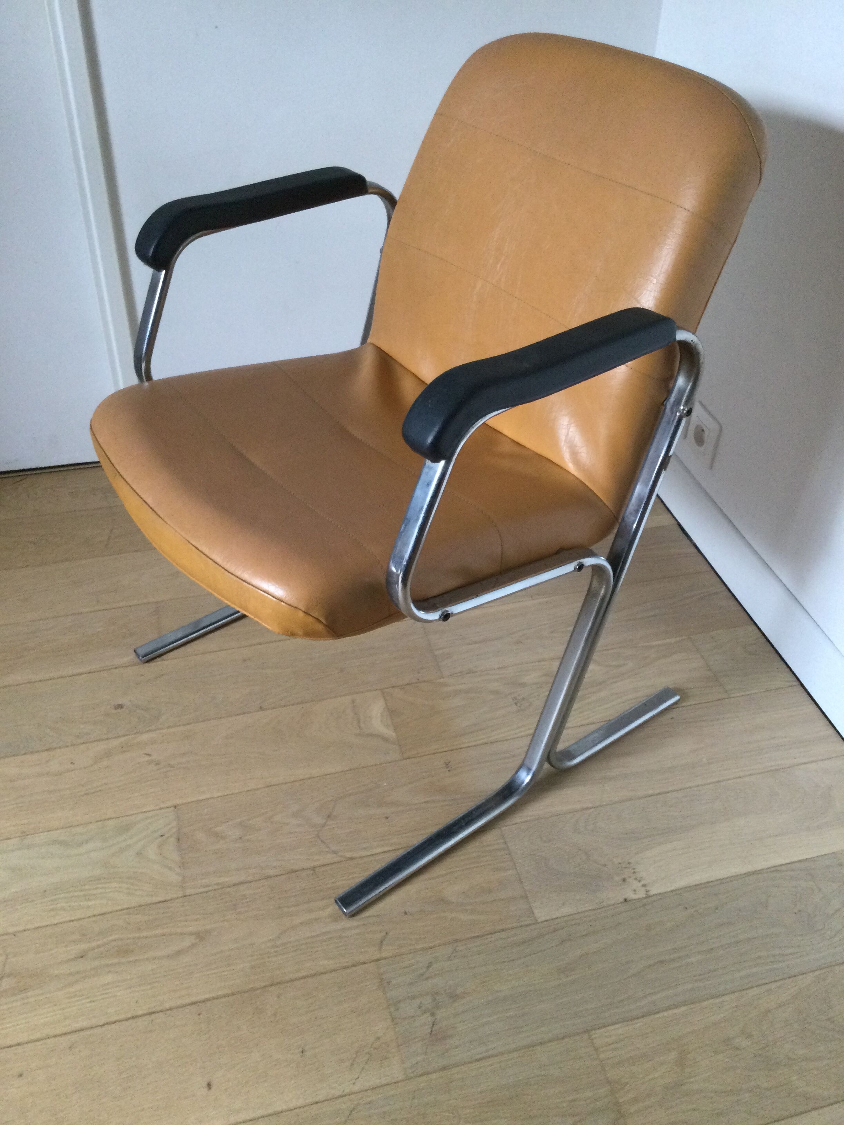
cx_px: 422
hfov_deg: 45.4
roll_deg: -0.5
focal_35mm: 31
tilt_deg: -38.4
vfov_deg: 58.4
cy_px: 562
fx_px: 1008
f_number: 2.4
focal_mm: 3.3
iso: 200
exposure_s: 1/33
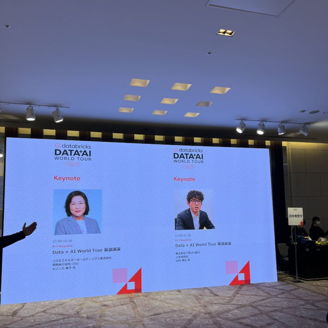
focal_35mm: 31
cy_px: 185
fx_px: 332
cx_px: 164
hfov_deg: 52.5
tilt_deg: +5.9
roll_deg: +1.9
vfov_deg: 52.4
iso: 32
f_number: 1.6
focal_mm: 5.1
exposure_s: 1/143
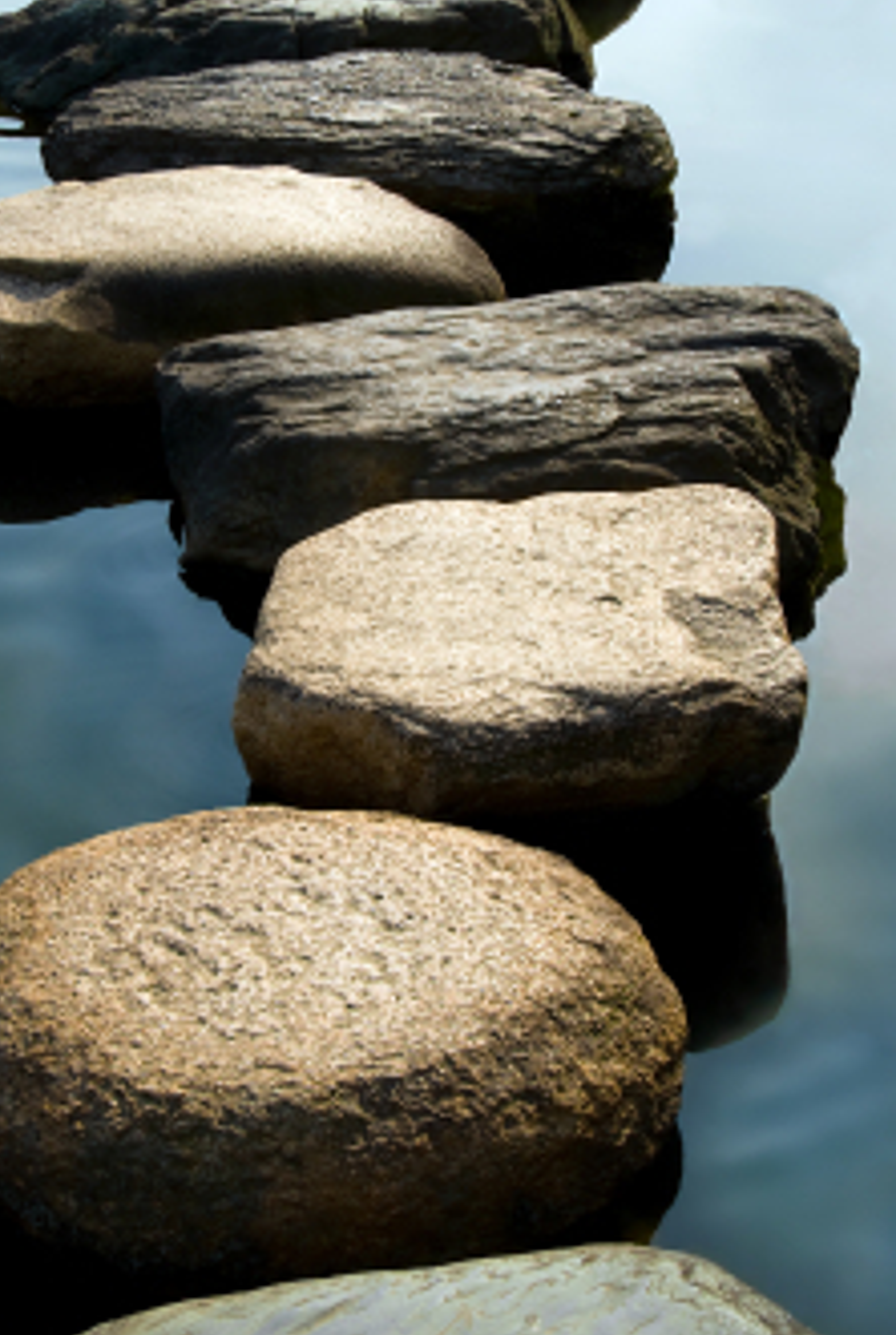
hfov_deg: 24.4
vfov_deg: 35.6
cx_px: 359
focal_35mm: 56
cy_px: 522
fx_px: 2068
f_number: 11
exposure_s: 1/125
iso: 100
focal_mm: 29
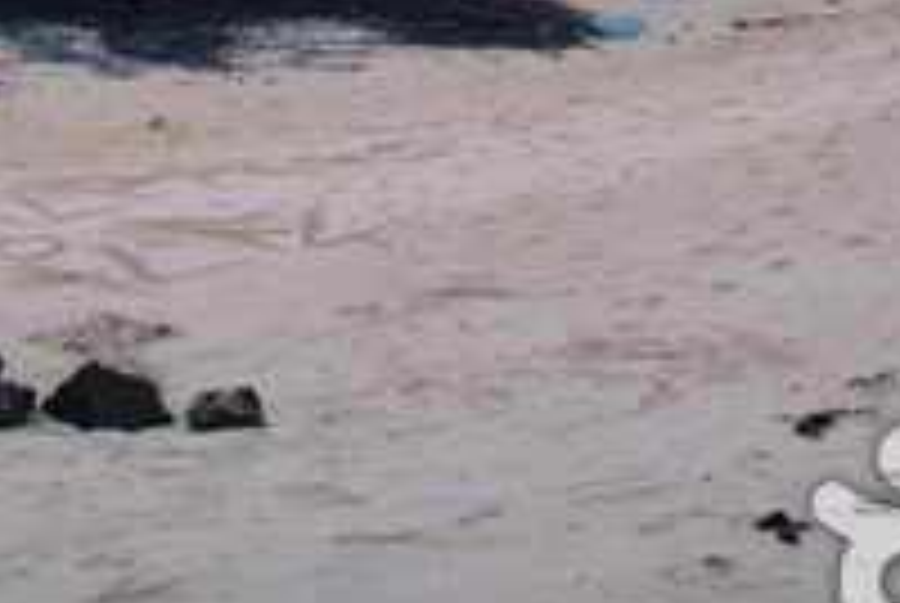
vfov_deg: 12.4
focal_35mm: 105
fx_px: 2629
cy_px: -338
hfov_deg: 18.9
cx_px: -20
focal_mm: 20
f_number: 4
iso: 400
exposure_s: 1/60
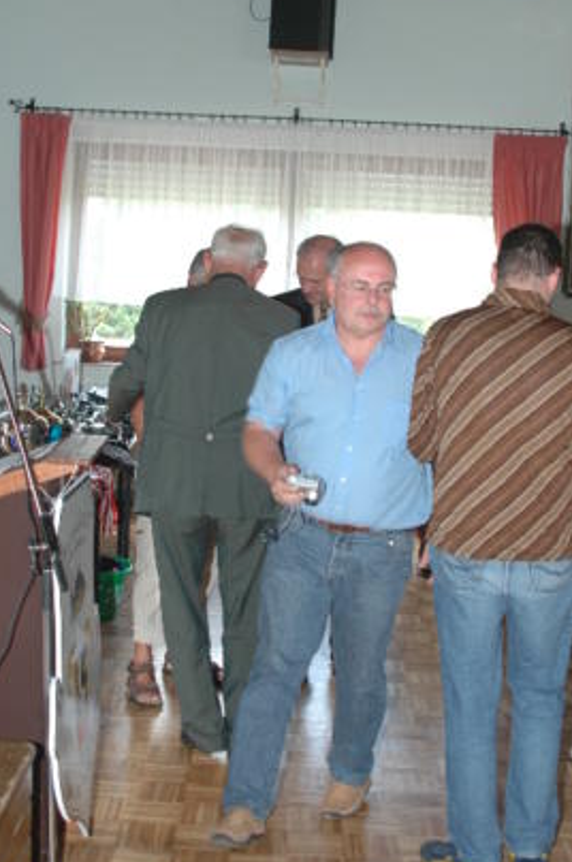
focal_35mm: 52
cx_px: 263
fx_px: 1244
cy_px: 397
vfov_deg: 38.2
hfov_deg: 25.9
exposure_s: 1/60
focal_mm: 28
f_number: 4
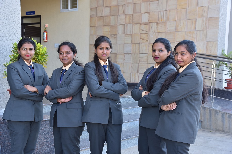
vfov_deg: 26.0
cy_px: 77
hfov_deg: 38.2
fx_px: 335
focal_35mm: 52
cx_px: 116
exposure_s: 1/125
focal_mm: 52
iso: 500
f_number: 8
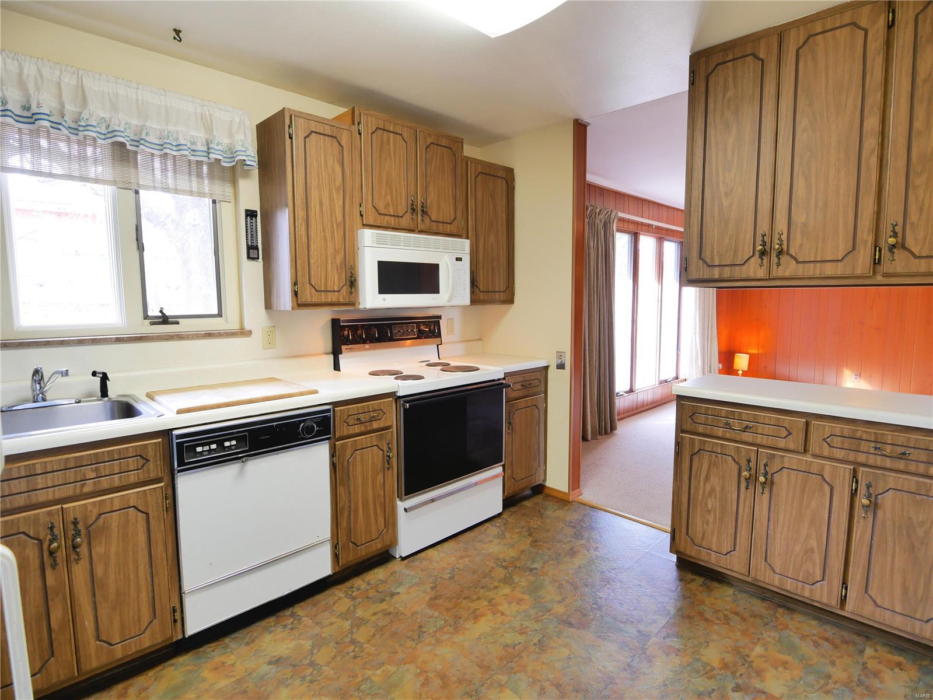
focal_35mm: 18
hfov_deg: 87.7
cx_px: 466
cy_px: 350
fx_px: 485
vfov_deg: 71.6
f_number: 4
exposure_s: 1/15
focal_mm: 9
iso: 800
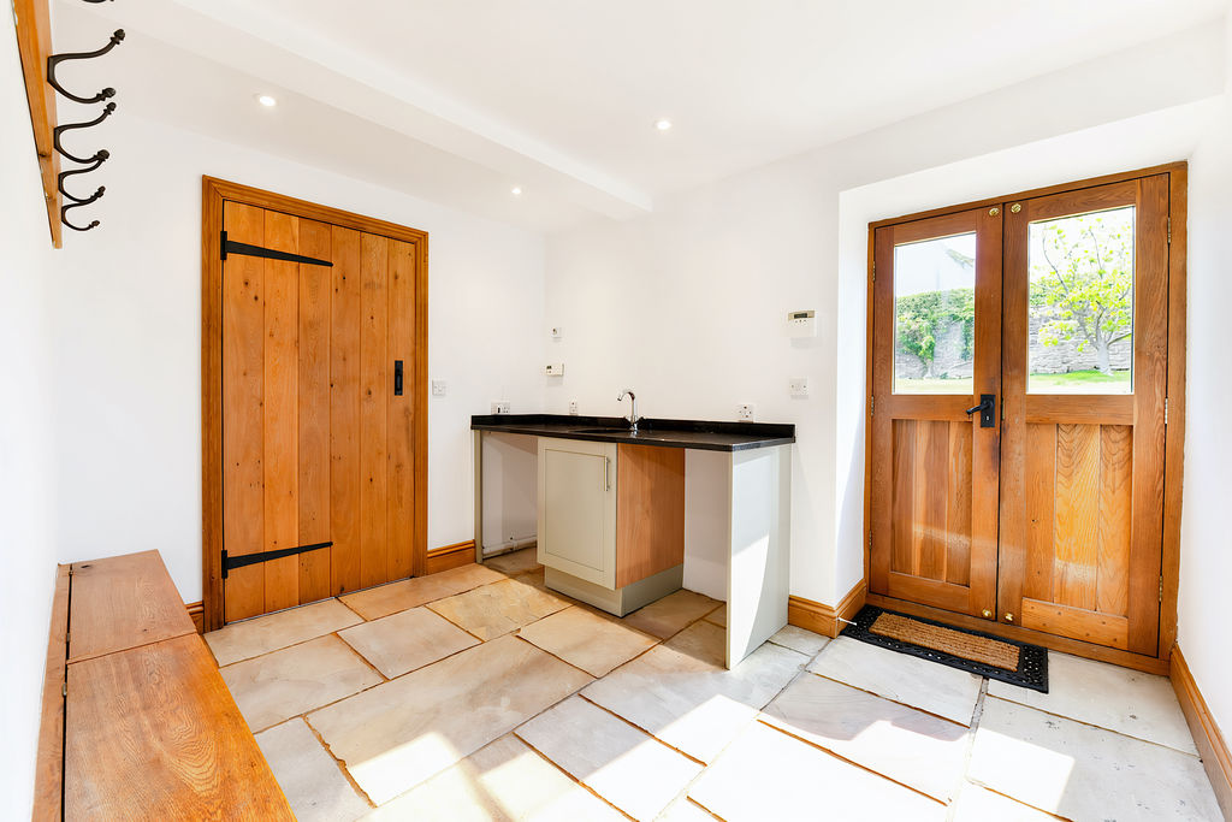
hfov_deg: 100.4
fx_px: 513
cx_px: 616
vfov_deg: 77.3
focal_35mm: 15
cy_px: 411
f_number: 9
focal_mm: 15
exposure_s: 1/15
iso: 250
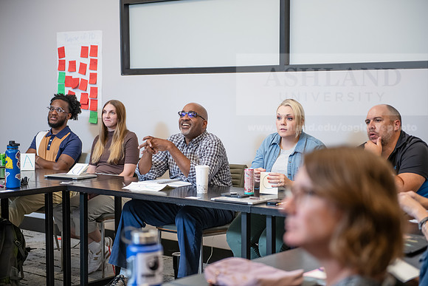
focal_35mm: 70
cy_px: 143
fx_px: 832
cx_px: 214
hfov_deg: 28.8
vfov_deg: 19.5
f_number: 2.8
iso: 1000
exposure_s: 1/200
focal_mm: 70
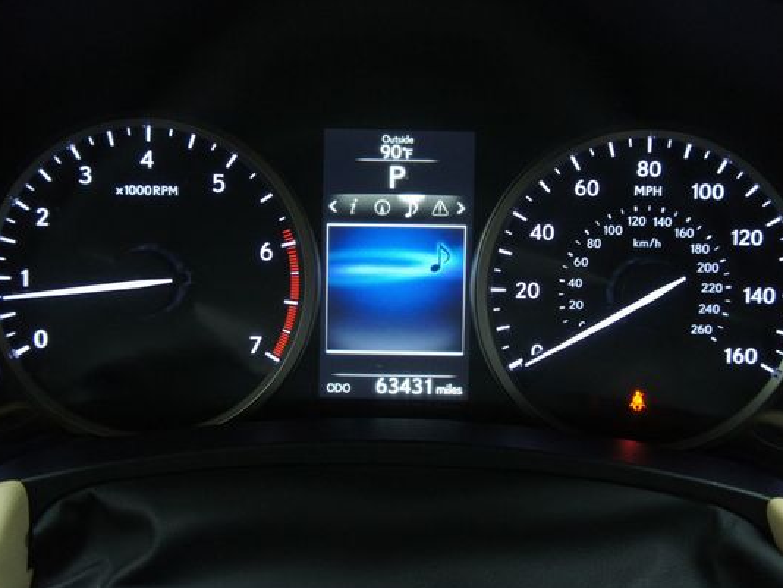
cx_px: 378
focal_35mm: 38
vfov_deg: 37.7
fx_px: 860
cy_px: 284
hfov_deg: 48.9
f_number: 4
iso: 1000
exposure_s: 1/40
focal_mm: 22
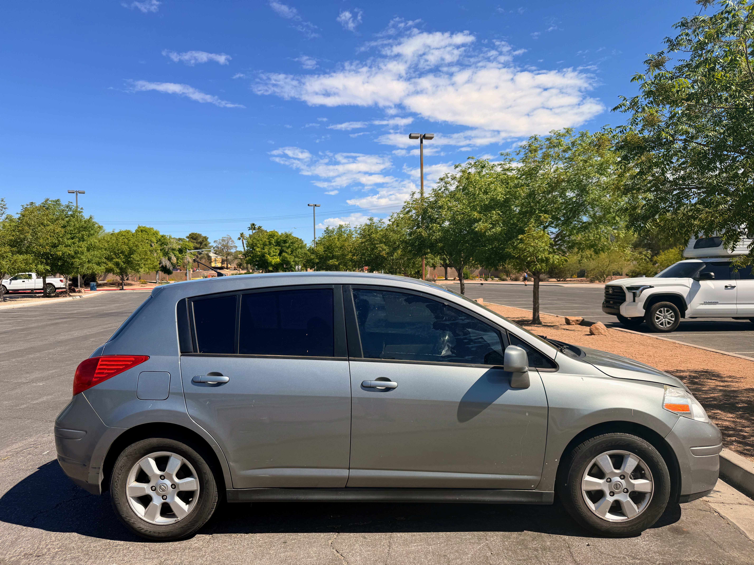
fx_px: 523
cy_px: 282
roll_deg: +0.9
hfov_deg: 71.6
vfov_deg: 56.8
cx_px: 377
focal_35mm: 24
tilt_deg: +0.0
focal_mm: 6.76
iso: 100
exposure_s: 1/5714
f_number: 1.78
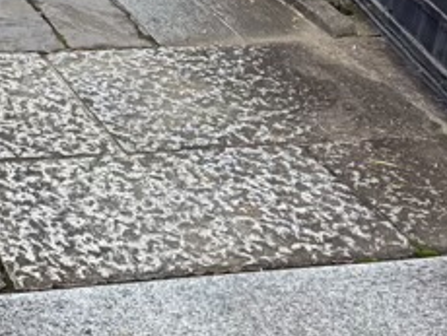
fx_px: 1021
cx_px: -210
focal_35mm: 79
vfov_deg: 18.1
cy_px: -17
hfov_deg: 21.1
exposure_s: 1/1047
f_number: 1.6
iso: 50
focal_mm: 5.96
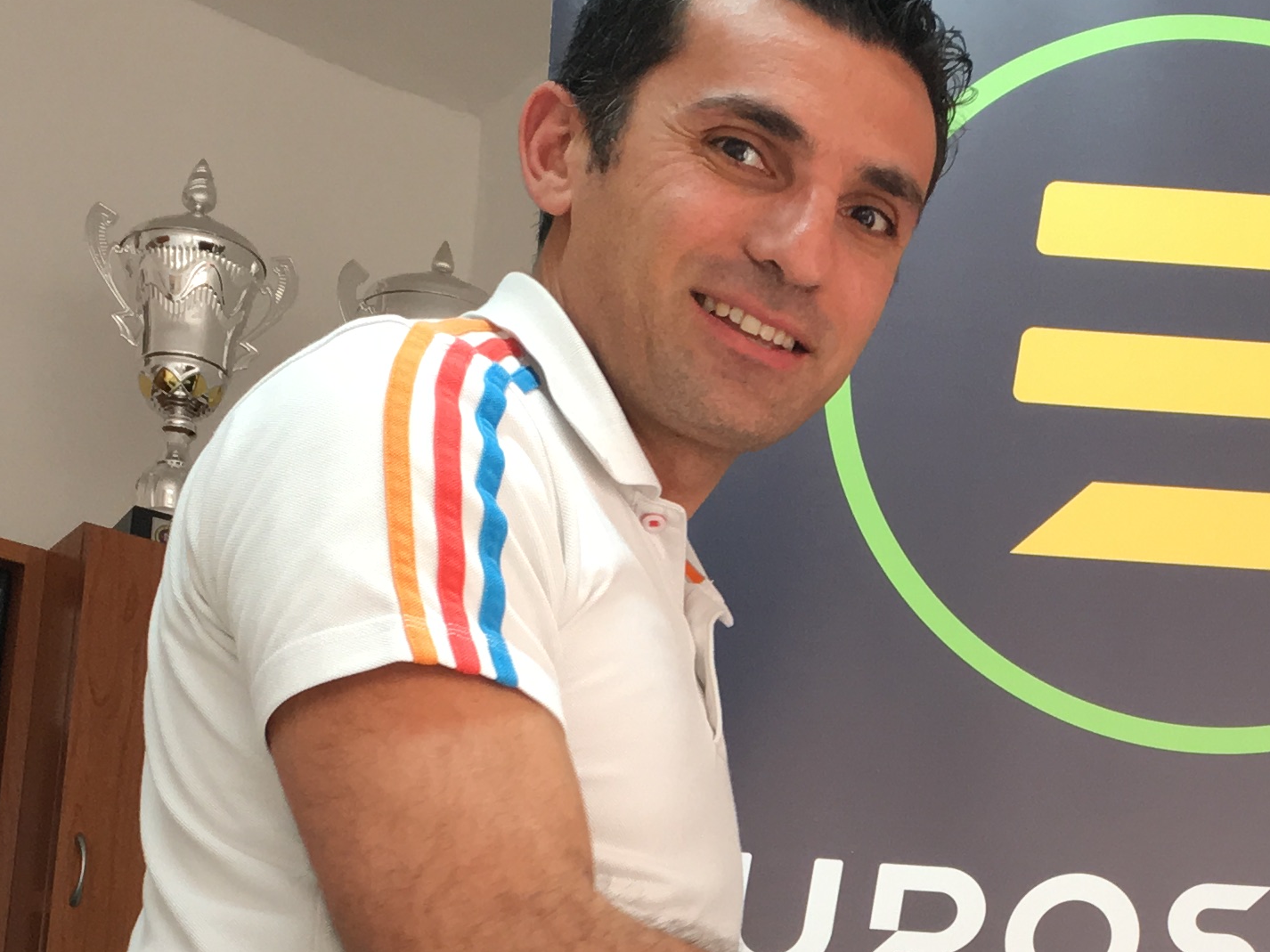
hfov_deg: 23.5
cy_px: 1098
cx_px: 1005
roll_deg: -2.9
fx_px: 3008
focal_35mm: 82
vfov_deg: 17.3
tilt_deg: +14.3
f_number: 2.2
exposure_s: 1/33
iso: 40
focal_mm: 4.15
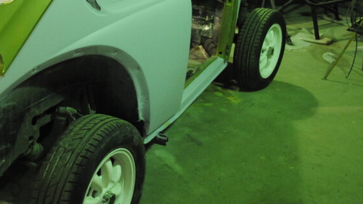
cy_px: 55
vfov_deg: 20.9
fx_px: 549
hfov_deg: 35.2
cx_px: 64
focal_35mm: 57
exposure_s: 1/30
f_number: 3.8
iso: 720
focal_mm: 20
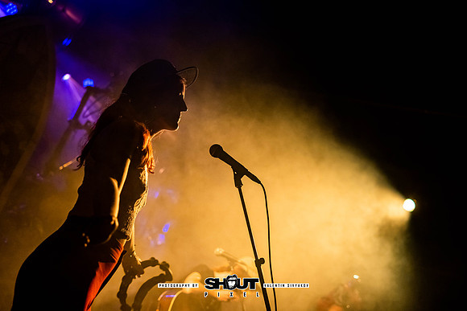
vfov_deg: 27.0
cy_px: 156
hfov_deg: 39.6
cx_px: 234
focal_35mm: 50
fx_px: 649
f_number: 2.2
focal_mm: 50
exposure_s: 1/200
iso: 1250
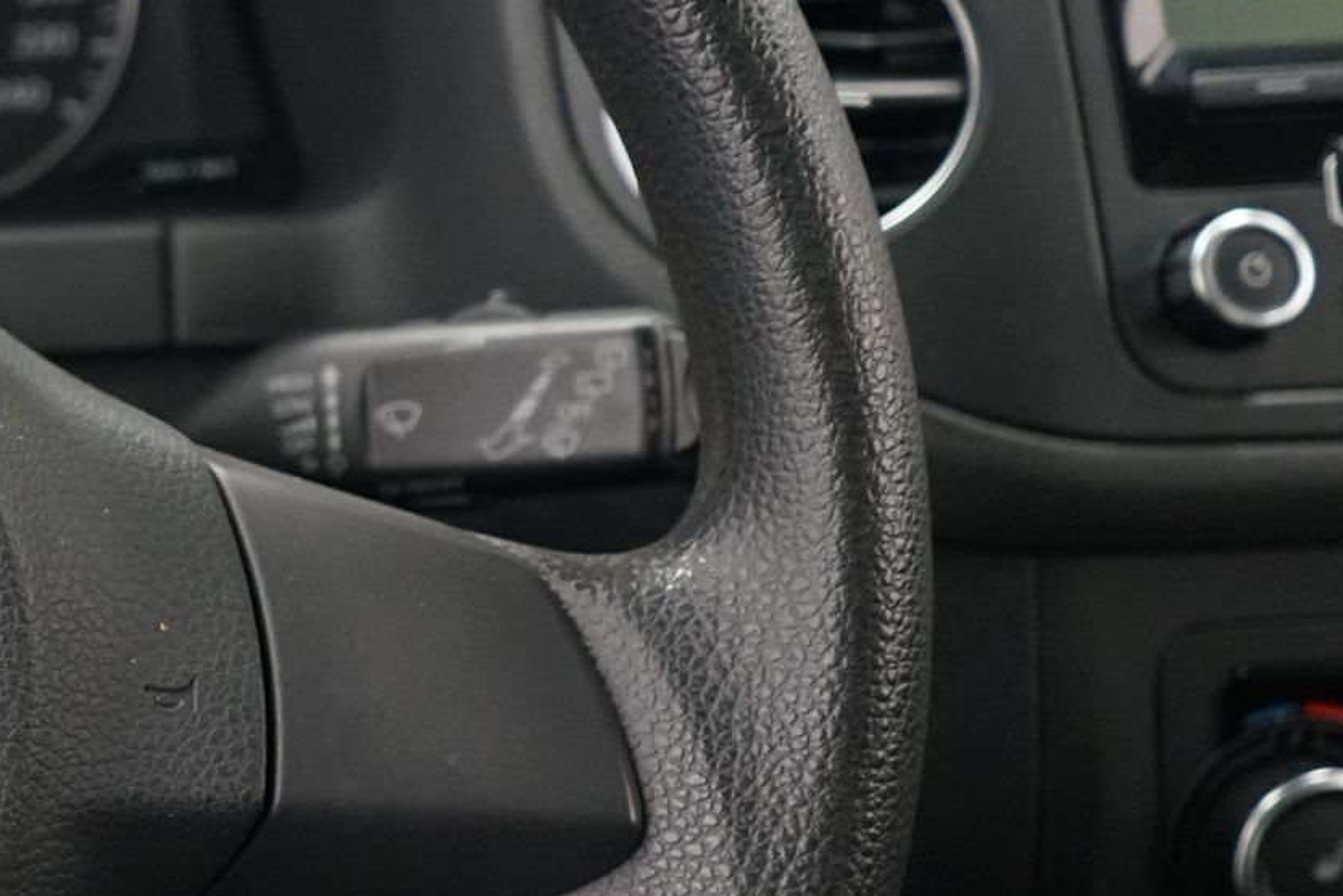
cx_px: -632
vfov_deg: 16.3
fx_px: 3135
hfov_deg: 20.8
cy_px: 505
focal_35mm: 84
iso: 2500
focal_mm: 28
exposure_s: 1/60
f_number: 3.5
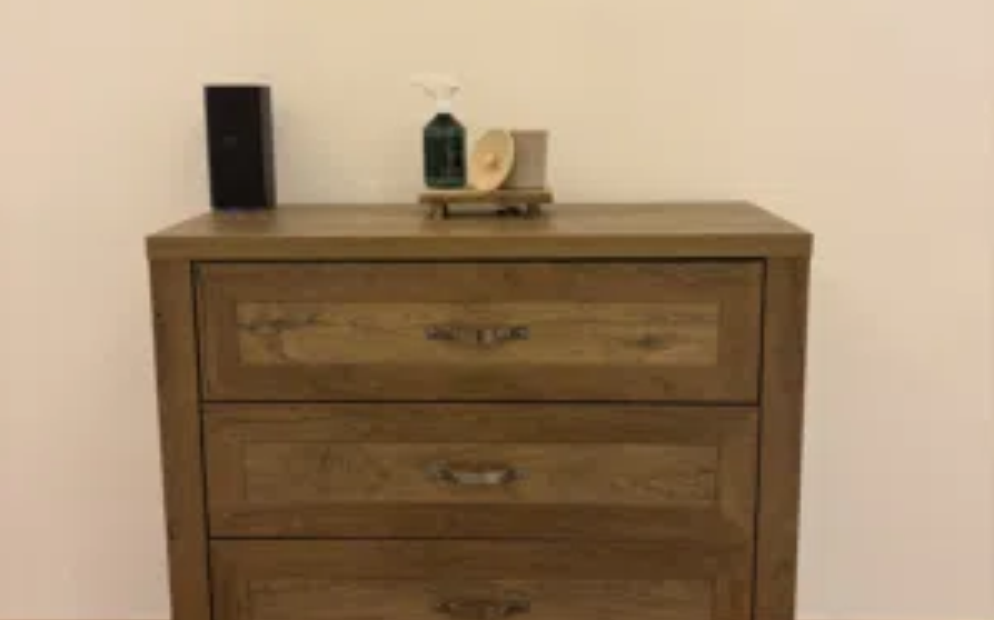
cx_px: 497
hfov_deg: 52.8
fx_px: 1002
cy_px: 260
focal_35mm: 37
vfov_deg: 34.3
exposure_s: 1/50
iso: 80
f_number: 1.6
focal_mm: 5.96
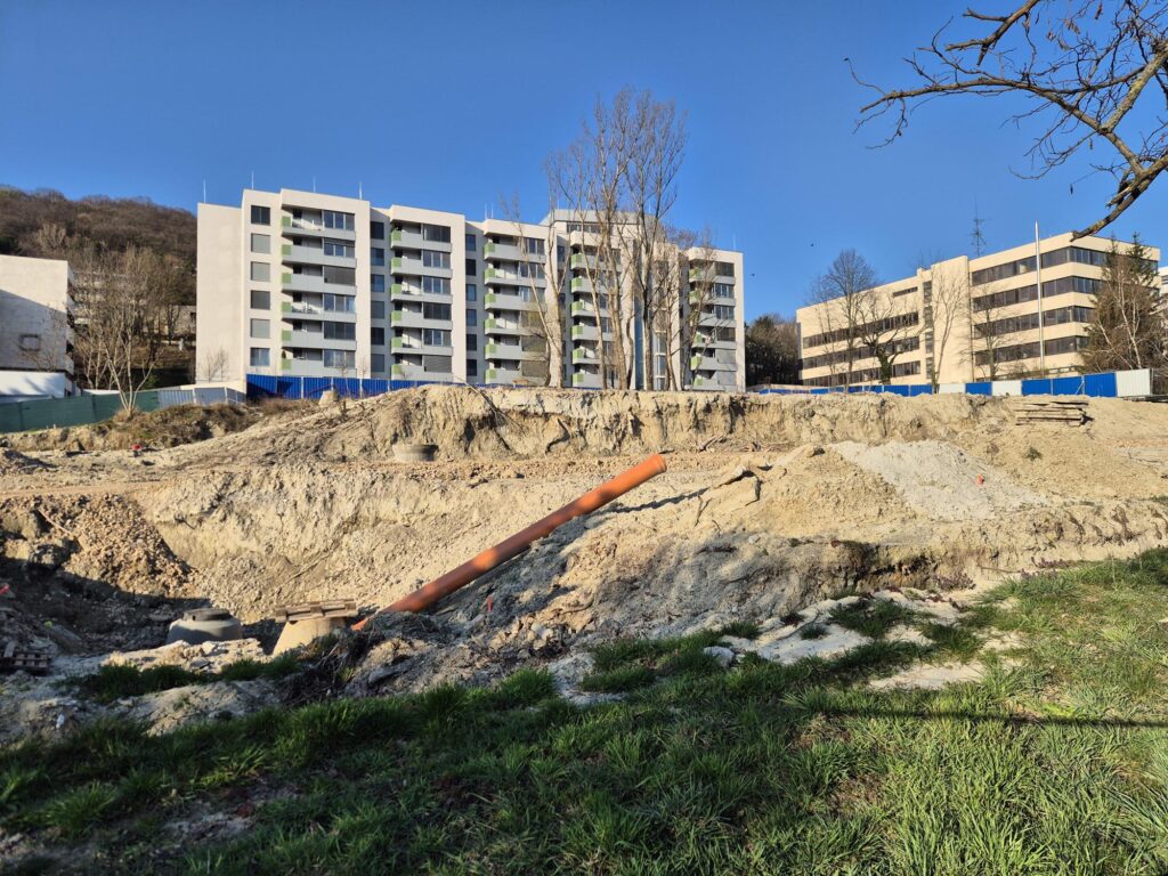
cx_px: 584
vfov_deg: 58.9
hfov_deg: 73.9
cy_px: 438
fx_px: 776
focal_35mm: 23
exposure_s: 1/1520
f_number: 1.8
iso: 25
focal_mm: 5.4
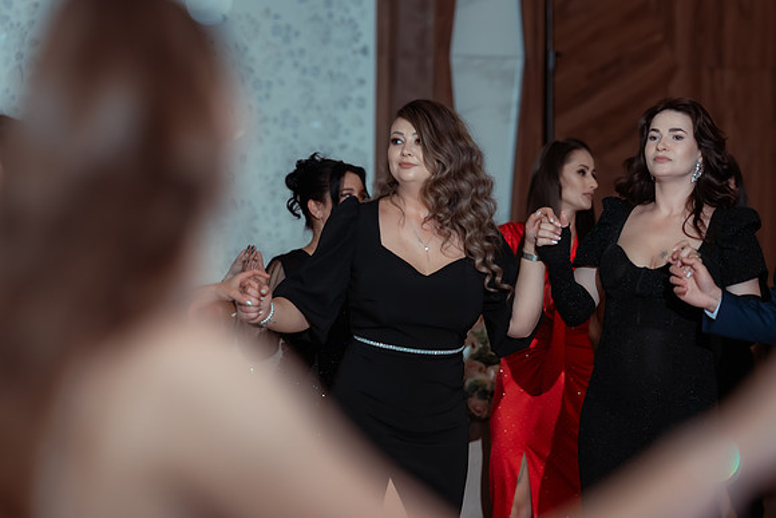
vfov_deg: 9.2
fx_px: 3219
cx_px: 429
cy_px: 232
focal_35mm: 149
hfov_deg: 13.7
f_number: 2.5
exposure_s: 1/200
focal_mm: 135
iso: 1600
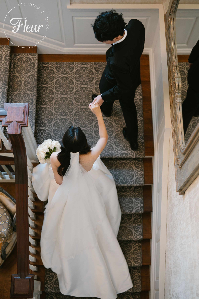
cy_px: 150
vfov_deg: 39.6
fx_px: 415
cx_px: 100
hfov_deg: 27.0
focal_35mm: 50
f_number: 1.4
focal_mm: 50
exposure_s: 1/200
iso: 400
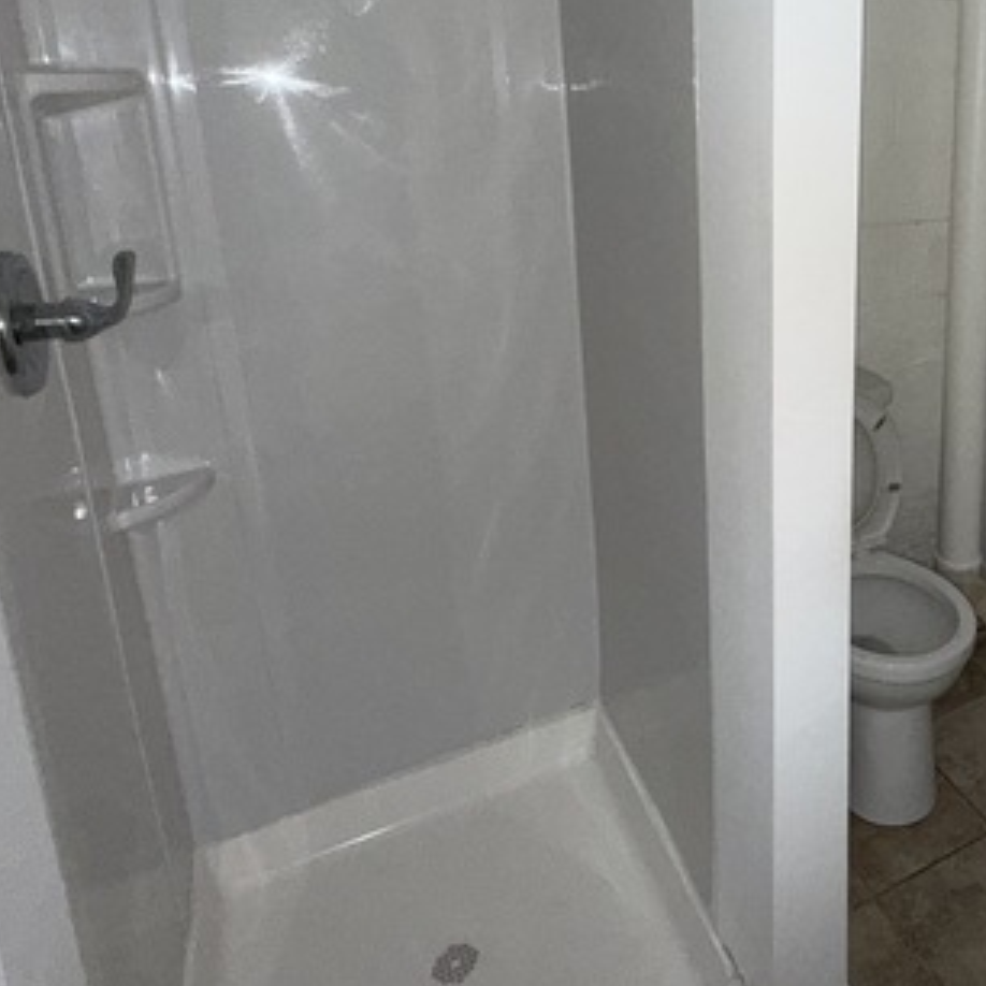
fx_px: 870
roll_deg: -0.6
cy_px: 280
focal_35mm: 27
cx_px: 817
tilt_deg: -13.0
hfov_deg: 54.2
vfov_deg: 56.9
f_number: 2.2
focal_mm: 2.22
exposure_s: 1/60
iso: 160
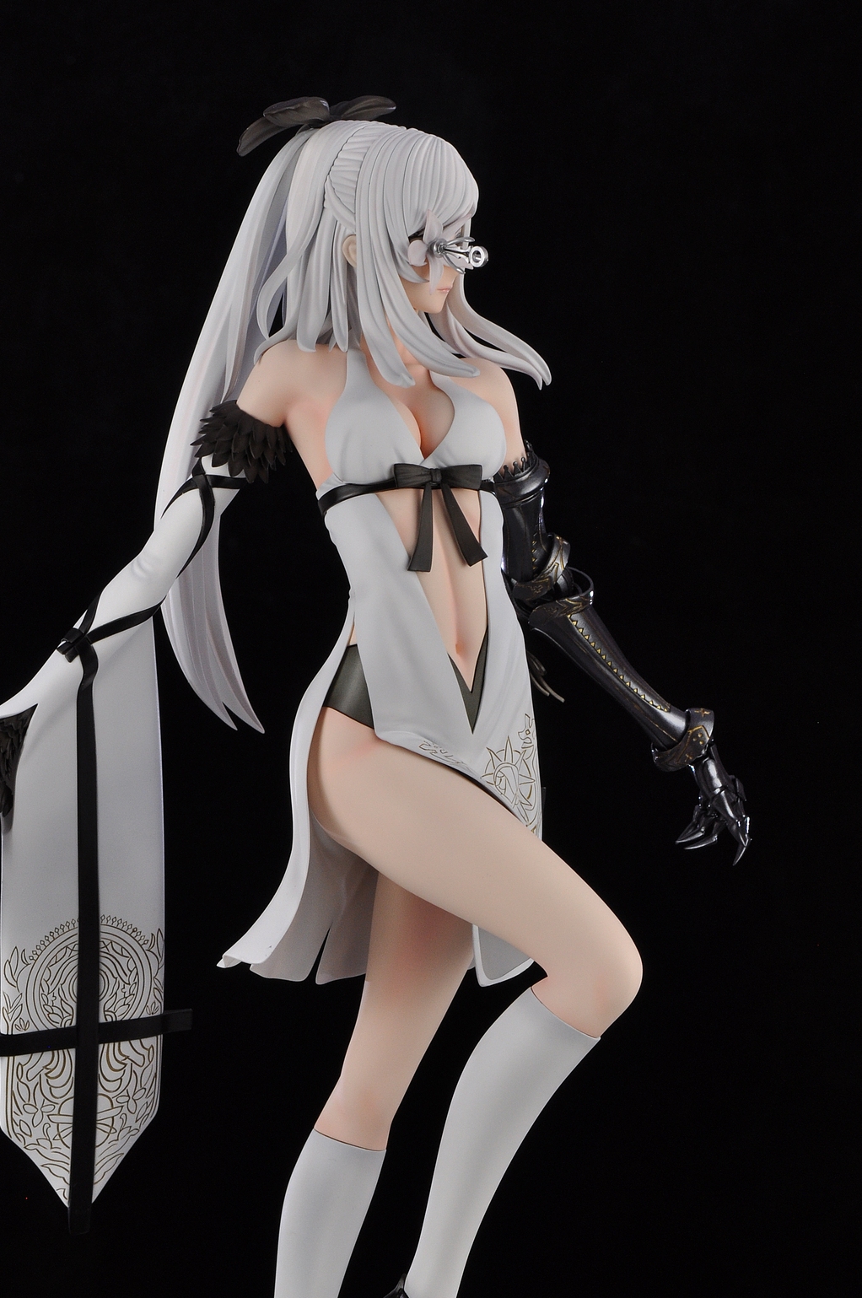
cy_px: 809
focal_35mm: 169
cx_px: 326
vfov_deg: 12.2
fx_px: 6086
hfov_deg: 8.1
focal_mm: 90
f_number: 16
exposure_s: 1/30
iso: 400
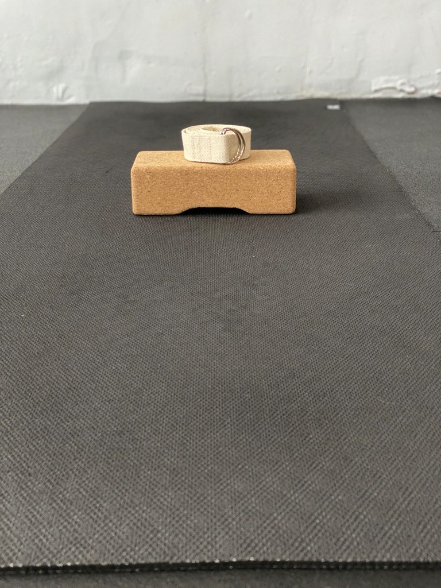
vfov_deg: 36.8
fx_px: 883
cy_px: 294
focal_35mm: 52
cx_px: 220
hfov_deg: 28.0
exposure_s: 1/40
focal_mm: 6
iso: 320
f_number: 2
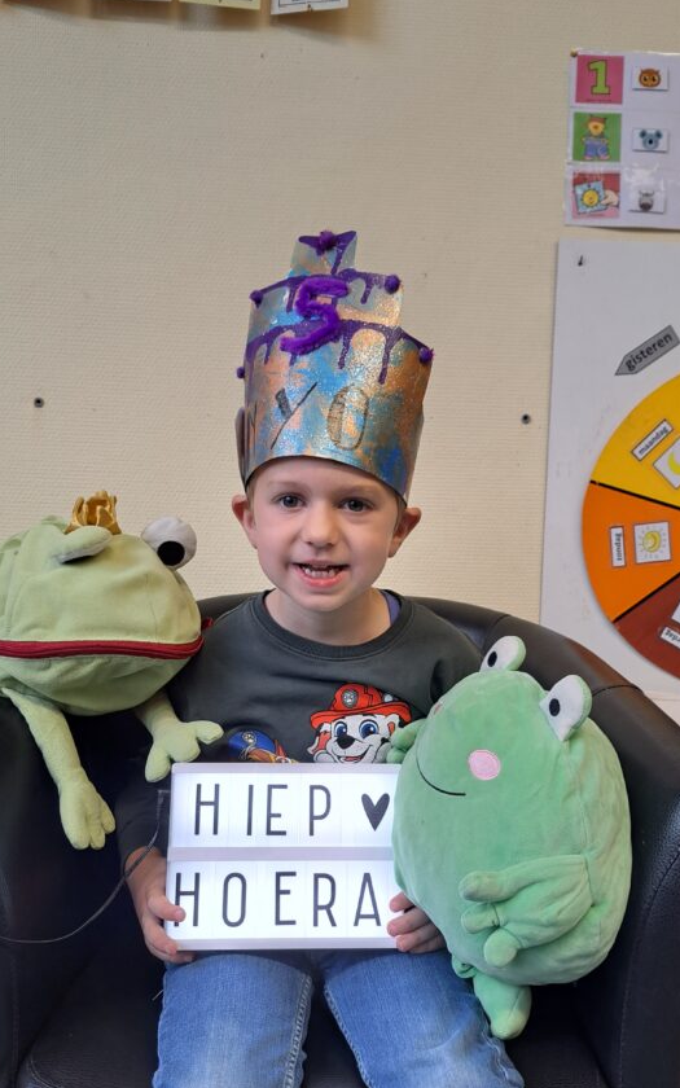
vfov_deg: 61.2
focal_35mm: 31
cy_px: 574
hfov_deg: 40.6
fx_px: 919
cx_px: 332
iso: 50
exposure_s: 1/50
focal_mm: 5.23
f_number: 1.8
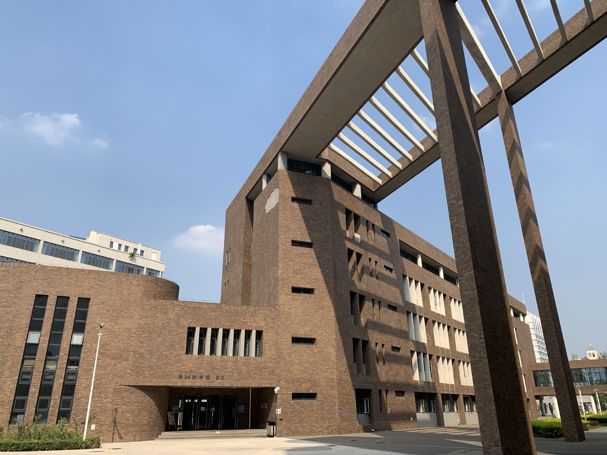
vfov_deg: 53.1
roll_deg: -0.1
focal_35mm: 26
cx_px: 304
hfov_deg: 67.3
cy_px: 228
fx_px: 456
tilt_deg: +22.5
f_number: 1.8
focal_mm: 4.25
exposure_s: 1/1916
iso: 25
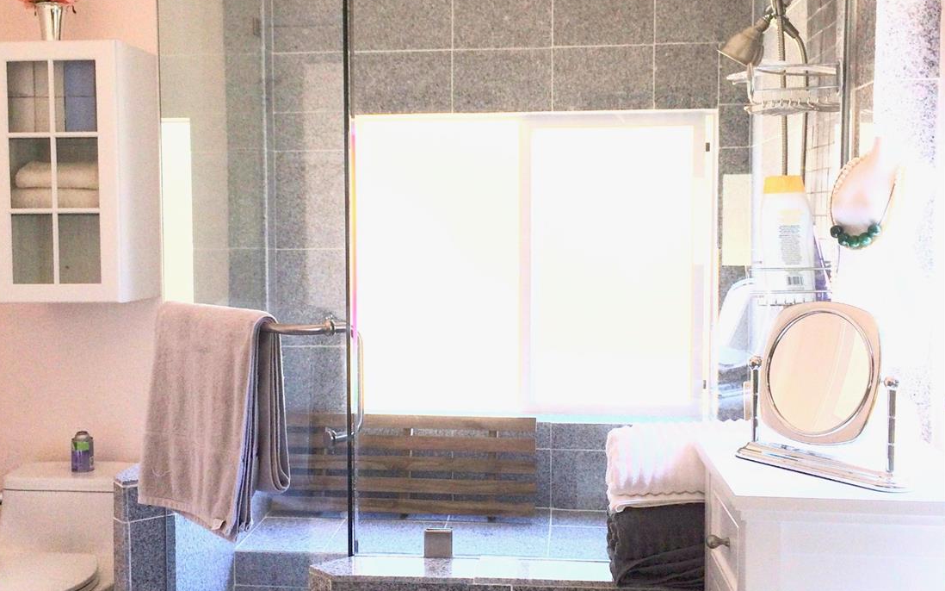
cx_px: 463
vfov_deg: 30.5
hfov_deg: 47.2
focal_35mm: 42
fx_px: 1082
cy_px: 275
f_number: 2.2
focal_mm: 4.15
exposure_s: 1/120
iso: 50
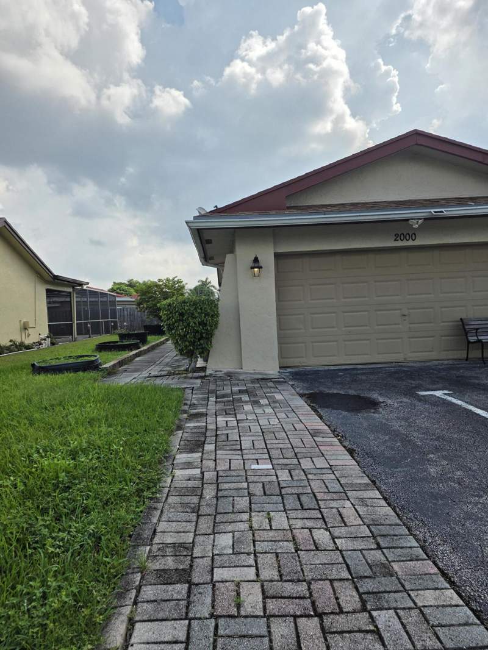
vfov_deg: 73.9
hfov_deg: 58.9
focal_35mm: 23
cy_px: 325
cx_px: 244
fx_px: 432
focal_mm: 6.3
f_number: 1.7
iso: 64
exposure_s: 1/7944
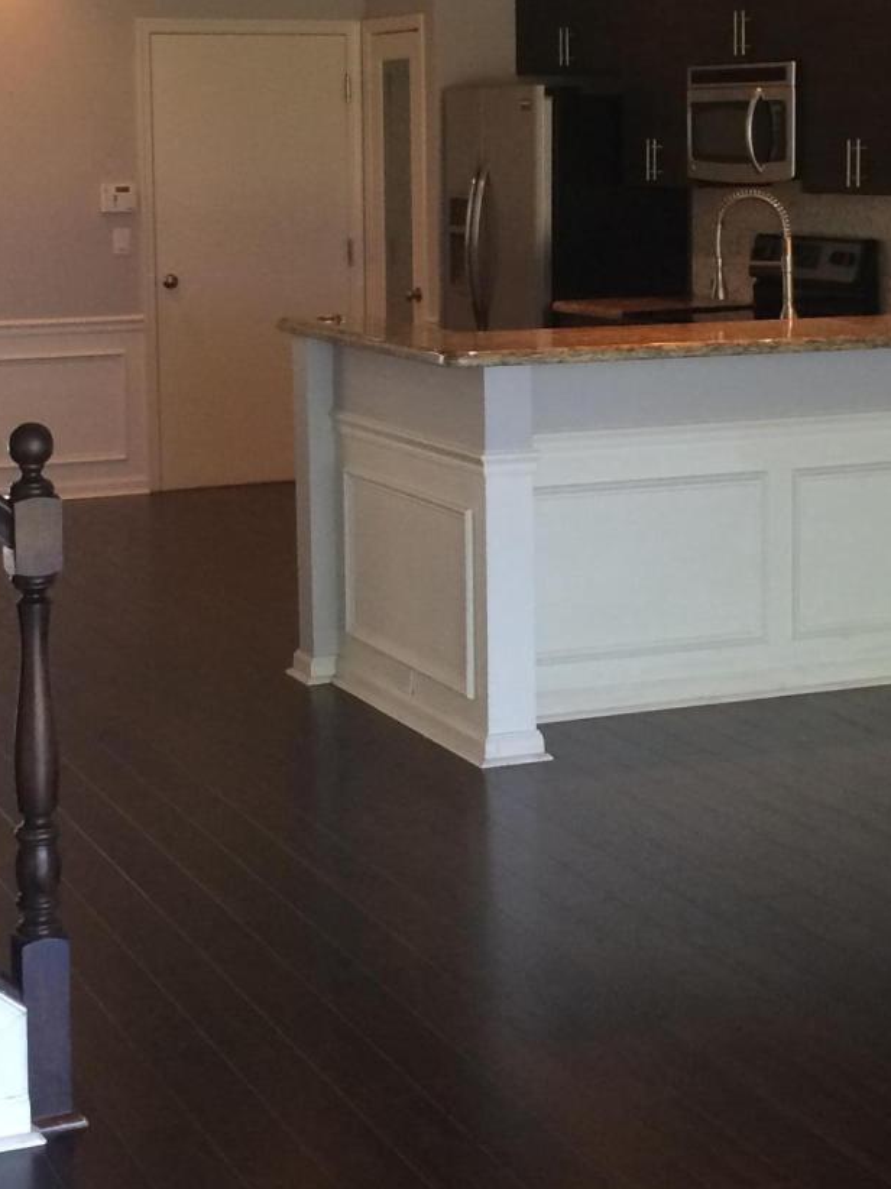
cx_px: 499
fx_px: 2507
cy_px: 334
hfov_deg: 20.1
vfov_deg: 26.4
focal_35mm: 73
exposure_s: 1/30
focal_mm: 4.12
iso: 64
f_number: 2.2
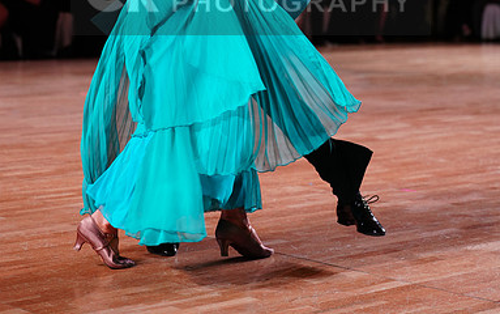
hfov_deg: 19.3
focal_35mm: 108
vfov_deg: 12.0
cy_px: -8
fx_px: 1473
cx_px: 251
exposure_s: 1/400
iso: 1600
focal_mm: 70
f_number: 2.8
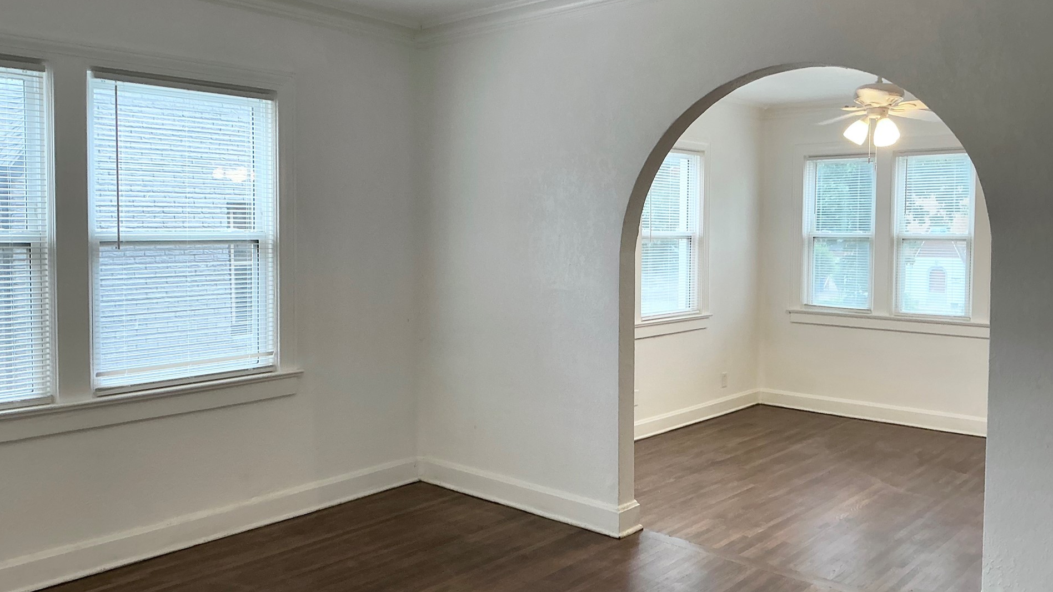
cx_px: 528
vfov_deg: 36.6
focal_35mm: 32
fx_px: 893
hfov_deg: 61.0
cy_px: 269
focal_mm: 3
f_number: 1.8
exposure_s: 1/60
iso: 64
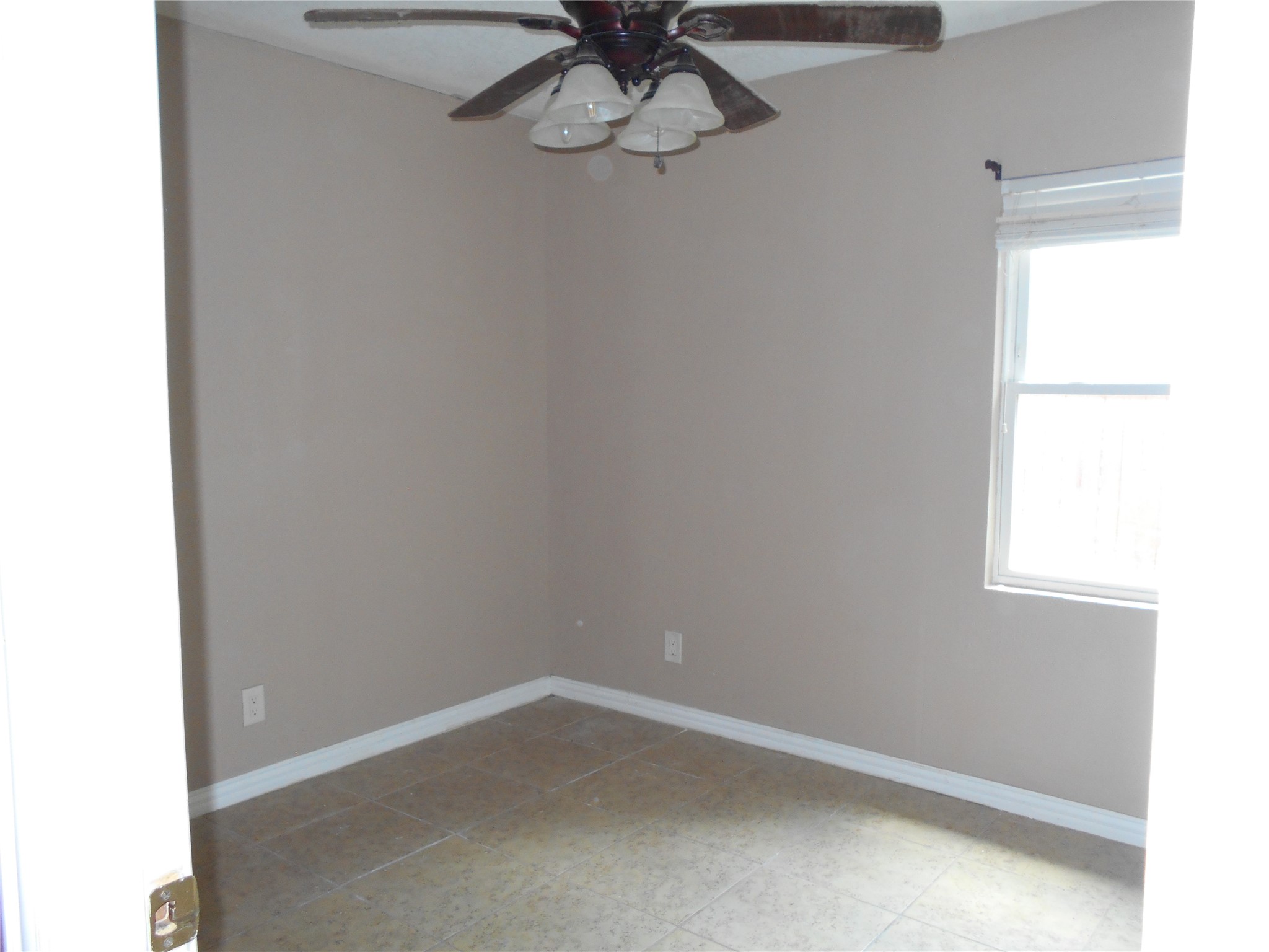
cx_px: 634
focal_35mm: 26
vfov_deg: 53.1
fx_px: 953
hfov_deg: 67.3
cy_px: 476
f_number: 3.2
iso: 220
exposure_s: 1/25
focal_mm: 4.6
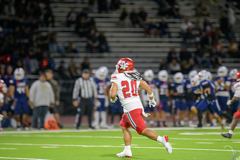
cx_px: 137
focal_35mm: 290
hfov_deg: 7.1
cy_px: 88
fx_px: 1933
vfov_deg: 4.7
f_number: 2.8
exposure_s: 1/250
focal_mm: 250
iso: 1250
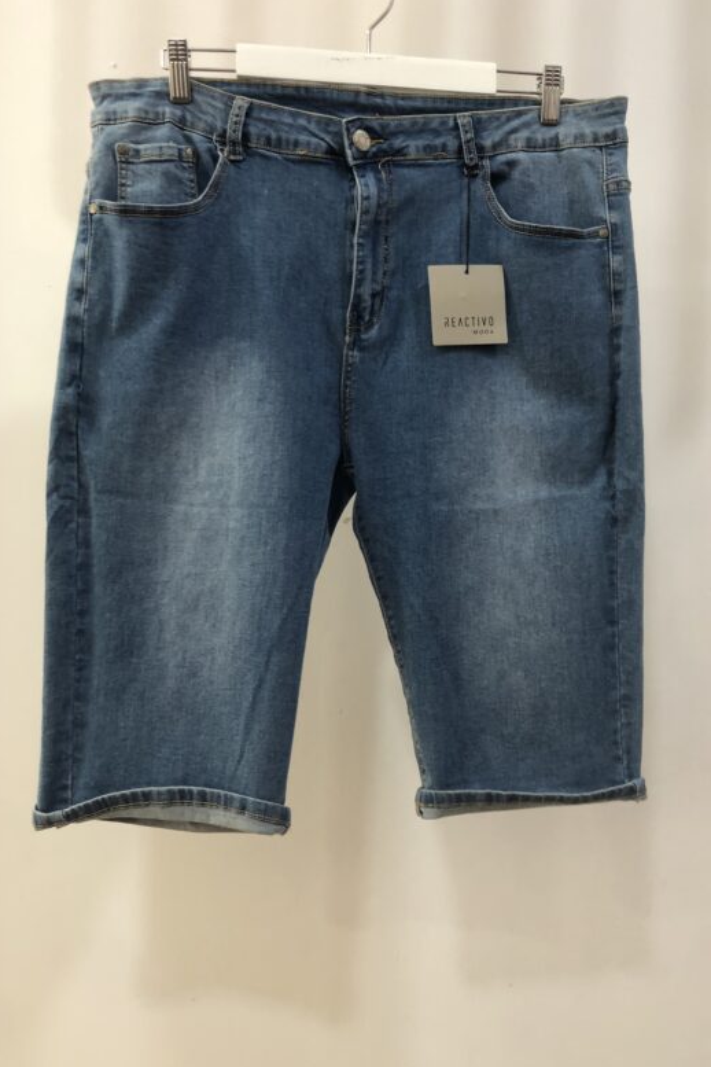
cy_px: 522
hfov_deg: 43.6
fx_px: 889
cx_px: 376
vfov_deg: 61.9
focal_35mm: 30
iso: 40
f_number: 1.8
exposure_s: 1/20
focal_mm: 3.99
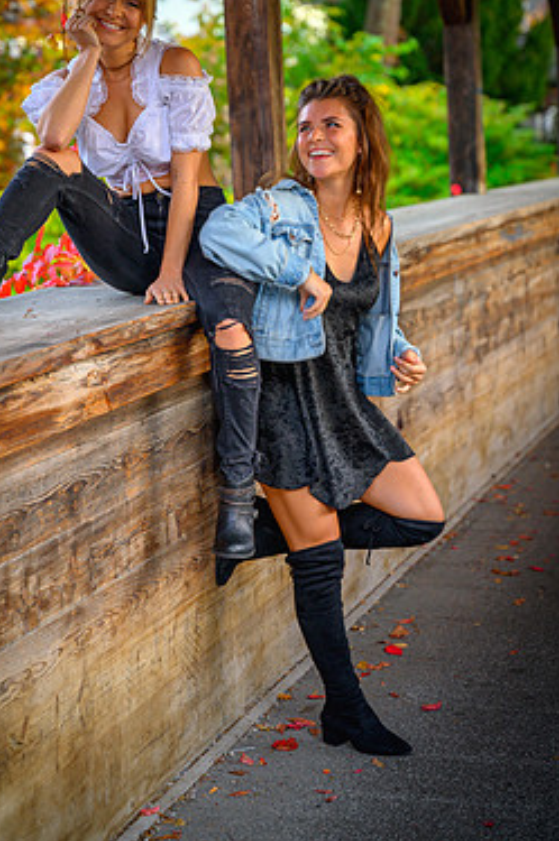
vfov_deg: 24.2
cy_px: 341
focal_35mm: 84
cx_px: 250
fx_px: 1962
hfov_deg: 16.2
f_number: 3.2
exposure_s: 1/80
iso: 160
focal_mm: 70
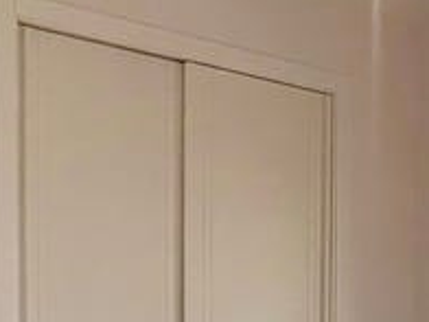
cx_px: 407
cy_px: 434
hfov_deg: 27.3
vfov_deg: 19.7
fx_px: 843
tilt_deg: -1.7
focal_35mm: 68
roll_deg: -0.5
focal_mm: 1.57
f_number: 1.8
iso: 32
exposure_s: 1/573
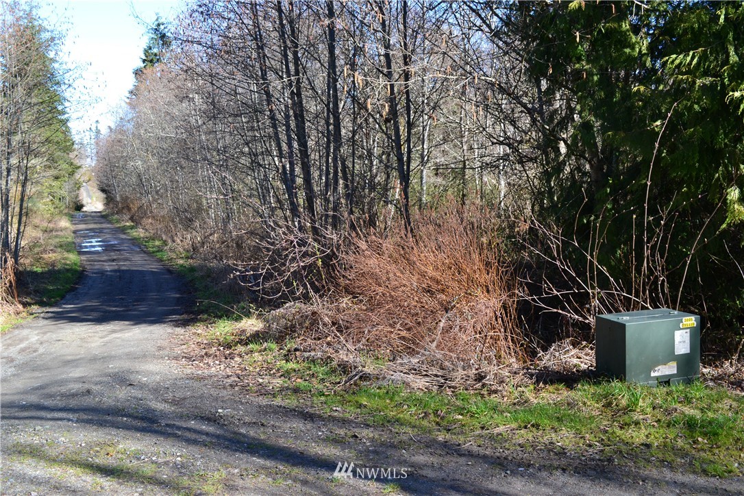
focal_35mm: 36
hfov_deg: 53.1
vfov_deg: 36.9
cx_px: 372
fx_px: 744
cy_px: 248
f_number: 9
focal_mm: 24
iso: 400
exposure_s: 1/160
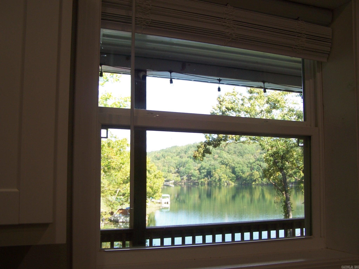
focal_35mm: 38
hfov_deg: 49.0
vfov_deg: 37.7
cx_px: 180
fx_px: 394
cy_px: 134
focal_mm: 6.3
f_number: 2.8
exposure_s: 1/125
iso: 80
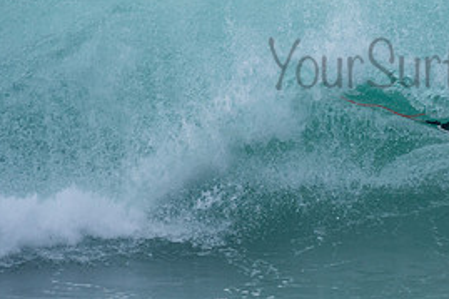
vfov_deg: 0.8
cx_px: 441
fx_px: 20179
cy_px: 49
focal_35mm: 1619
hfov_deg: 1.3
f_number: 5.6
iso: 200
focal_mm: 500
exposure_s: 1/800
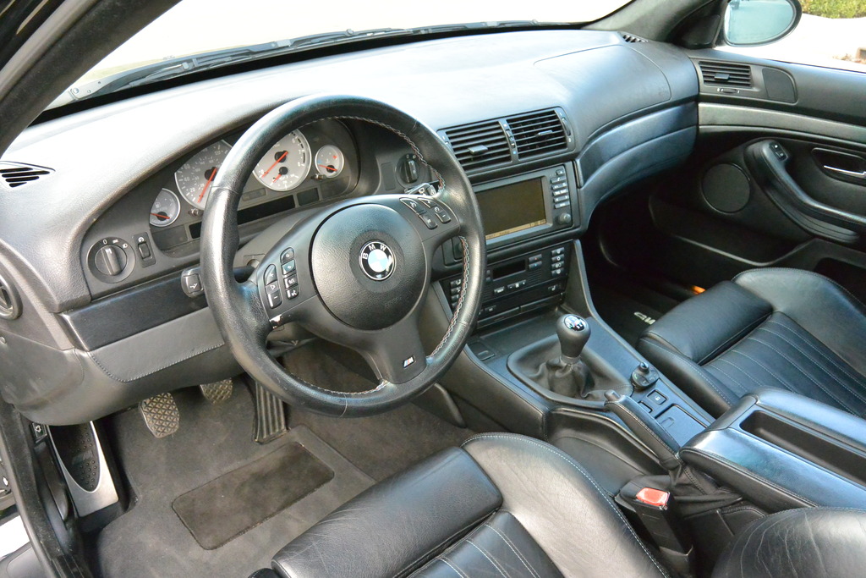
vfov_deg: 45.0
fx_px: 698
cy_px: 289
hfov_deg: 63.7
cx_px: 433
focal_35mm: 29
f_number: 3.5
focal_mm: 11
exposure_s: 1/500
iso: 1600
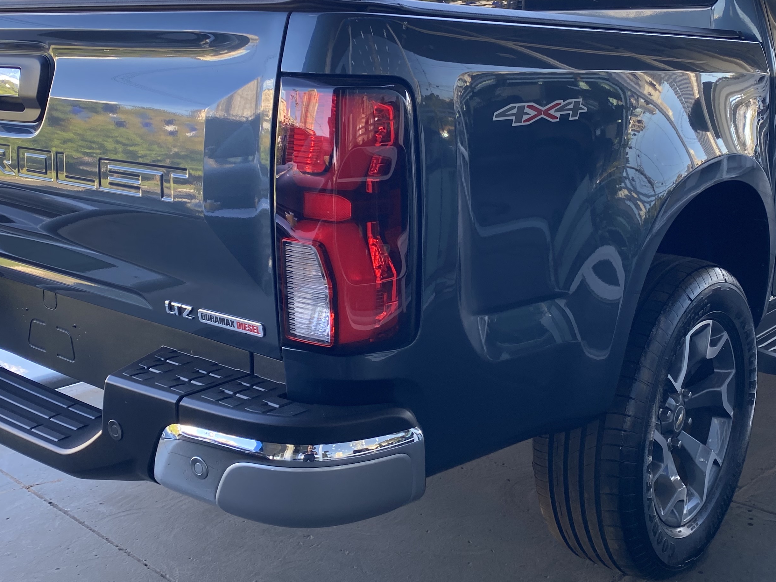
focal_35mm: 43
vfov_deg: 33.5
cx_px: 411
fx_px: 964
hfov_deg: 43.8
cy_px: 238
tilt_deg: -10.3
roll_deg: +1.2
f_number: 1.8
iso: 32
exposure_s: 1/122
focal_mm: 4.25
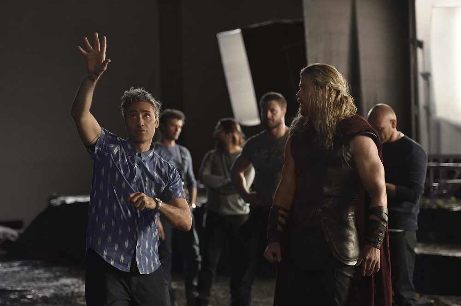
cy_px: 153
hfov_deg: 20.4
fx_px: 1279
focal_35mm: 100
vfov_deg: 13.7
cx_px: 230
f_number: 2.8
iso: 3200
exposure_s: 1/500
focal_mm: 100
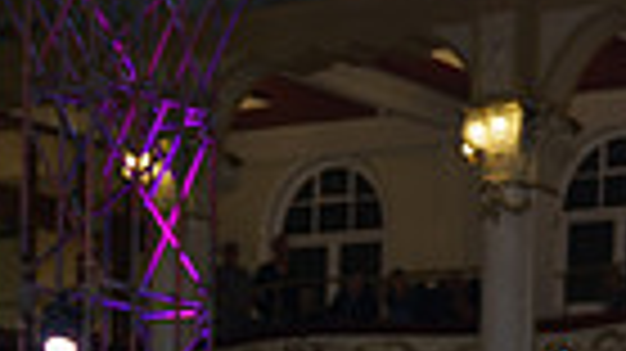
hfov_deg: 14.6
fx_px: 2323
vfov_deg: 8.0
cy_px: 835
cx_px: 838
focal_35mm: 140
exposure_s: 1/200
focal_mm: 32
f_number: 2.8
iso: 400
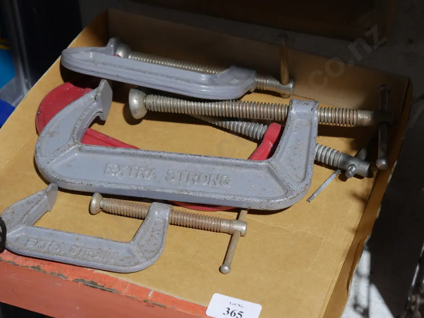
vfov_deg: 22.9
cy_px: 159
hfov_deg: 30.3
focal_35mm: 64
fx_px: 784
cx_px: 212
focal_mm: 32
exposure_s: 1/80
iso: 1600
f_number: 5.4
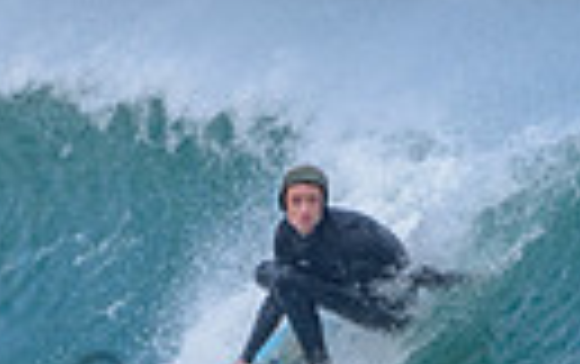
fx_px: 44333
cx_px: 28
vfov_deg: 0.5
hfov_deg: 0.7
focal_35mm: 2801
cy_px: 358
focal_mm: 500
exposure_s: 1/2000
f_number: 5.6
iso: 400
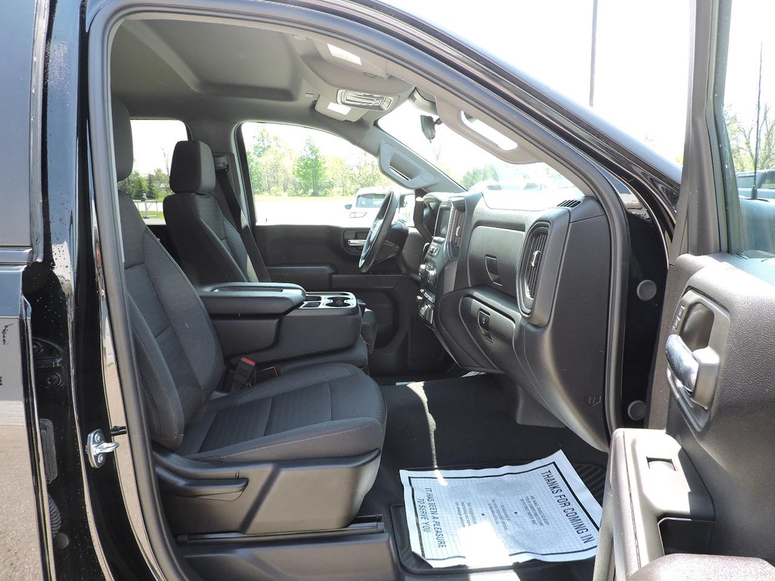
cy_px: 290
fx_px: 537
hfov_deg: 71.6
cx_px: 388
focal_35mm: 24
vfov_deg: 56.8
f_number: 3
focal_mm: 4.3
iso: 100
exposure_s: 1/100
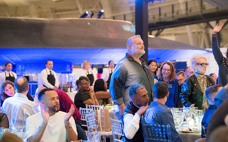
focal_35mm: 106
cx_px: 114
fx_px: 658
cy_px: 71
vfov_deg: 12.3
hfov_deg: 19.6
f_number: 4
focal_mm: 103
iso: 12800
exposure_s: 1/125
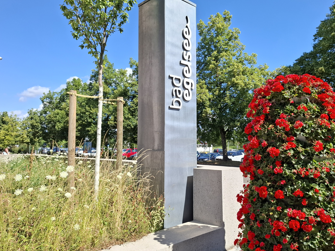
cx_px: 188
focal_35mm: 27
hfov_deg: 65.1
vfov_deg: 51.3
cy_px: 117
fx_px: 261
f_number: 1.8
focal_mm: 5.54
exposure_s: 1/1393
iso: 50
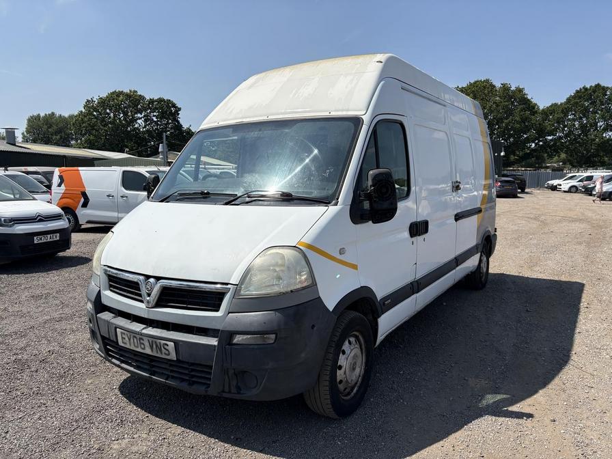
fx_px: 460
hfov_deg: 67.3
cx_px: 306
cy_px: 230
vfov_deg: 53.1
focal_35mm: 26
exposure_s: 1/5348
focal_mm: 5.96
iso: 50
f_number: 1.6
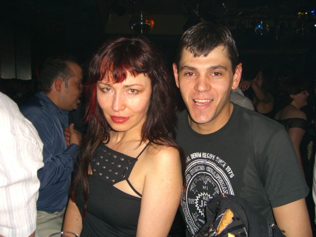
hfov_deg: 49.0
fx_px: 347
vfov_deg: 37.7
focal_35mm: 38
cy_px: 118
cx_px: 158
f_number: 2.8
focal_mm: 7.9
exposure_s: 1/60
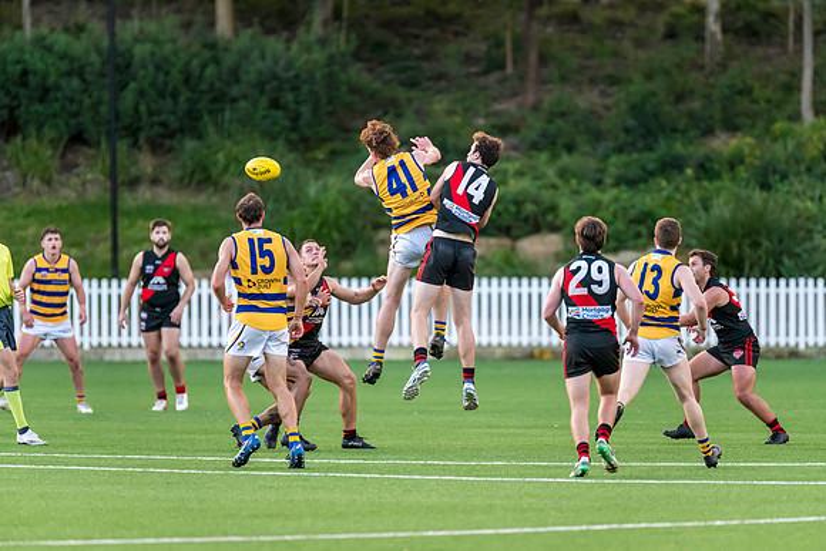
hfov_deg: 4.9
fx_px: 9664
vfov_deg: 3.3
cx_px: 413
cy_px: 276
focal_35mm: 421
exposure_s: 1/1250
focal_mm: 420
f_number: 4
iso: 3200
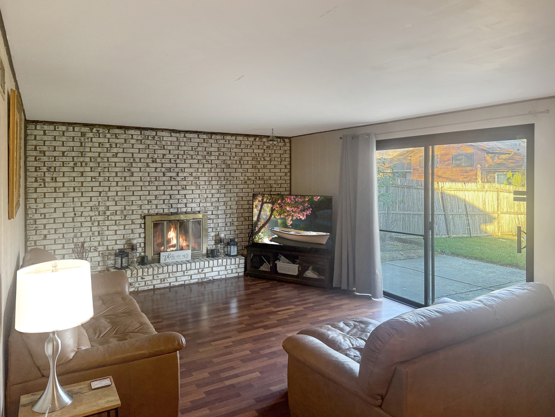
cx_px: 278
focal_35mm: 24
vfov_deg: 56.8
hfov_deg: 71.6
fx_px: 385
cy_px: 208
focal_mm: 6.76
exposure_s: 1/120
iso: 400
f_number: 1.78
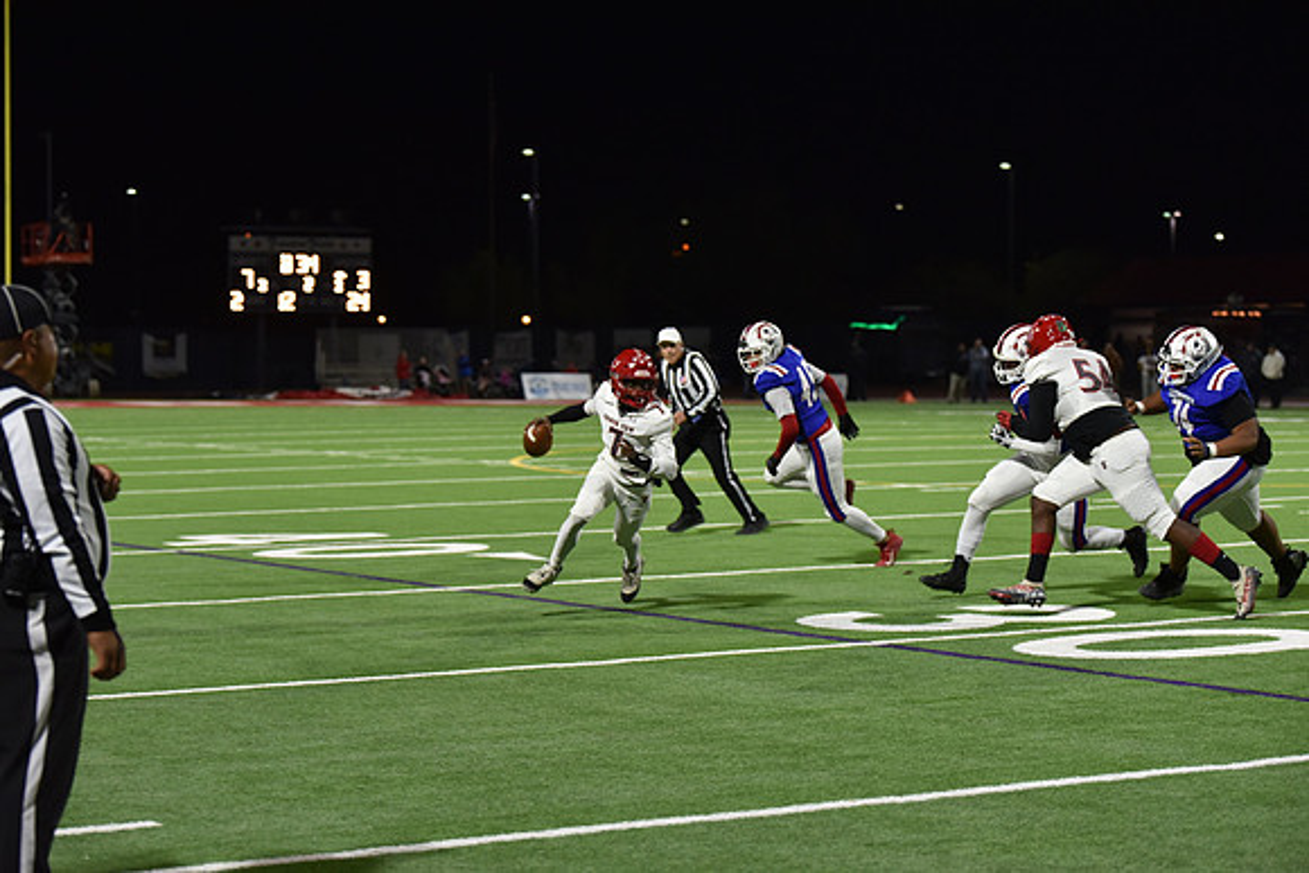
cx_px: 654
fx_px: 3346
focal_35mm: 92
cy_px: 436
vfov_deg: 14.9
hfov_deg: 22.1
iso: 1800
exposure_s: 1/500
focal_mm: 92
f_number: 2.8
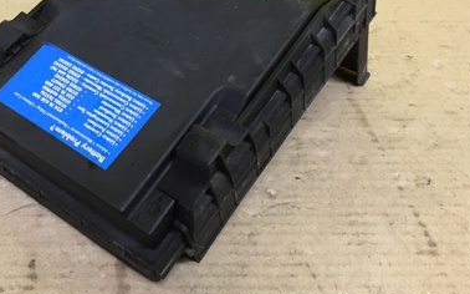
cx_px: 109
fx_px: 666
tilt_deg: -38.1
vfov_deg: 24.4
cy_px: 51
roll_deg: -0.6
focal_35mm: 52
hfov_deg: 37.8
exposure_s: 1/33
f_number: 2.2
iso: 80
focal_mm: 4.15
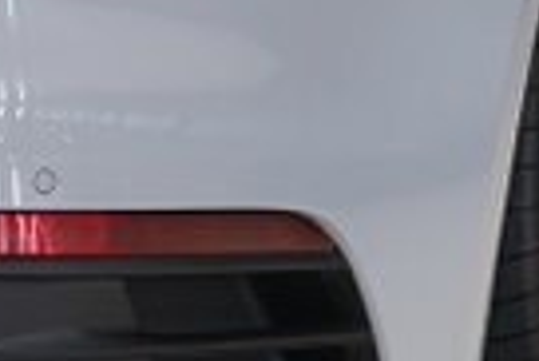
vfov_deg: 3.5
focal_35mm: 389
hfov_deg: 5.3
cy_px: -238
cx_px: -186
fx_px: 5830
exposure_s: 1/26
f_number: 4
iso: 500
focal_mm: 46.3
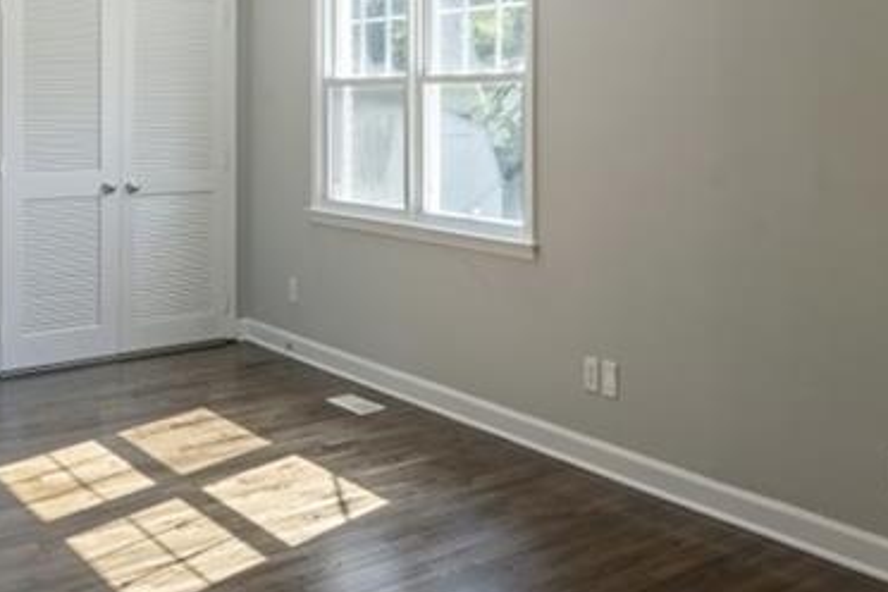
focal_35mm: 44
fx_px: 1085
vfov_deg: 29.7
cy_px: 107
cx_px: 628
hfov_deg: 43.5
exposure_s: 1/4
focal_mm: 16
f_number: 11
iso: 100
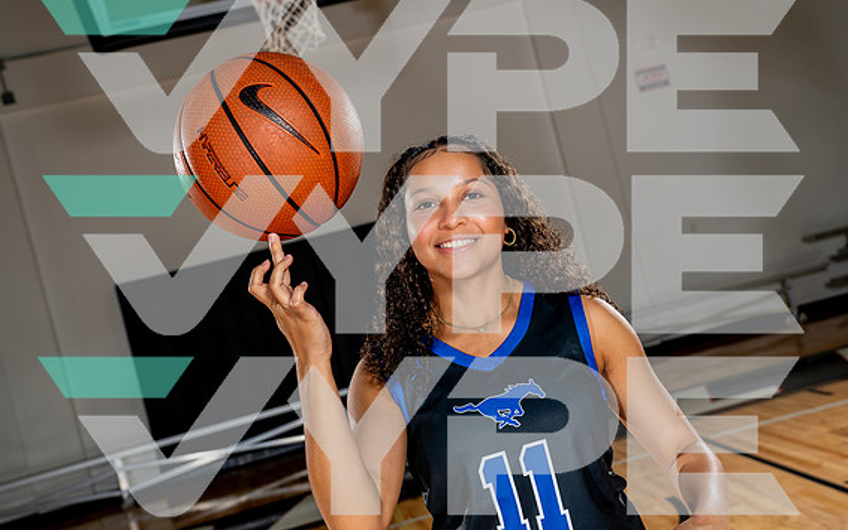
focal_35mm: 48
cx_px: 423
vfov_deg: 26.8
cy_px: 255
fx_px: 1109
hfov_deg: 41.8
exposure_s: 1/250
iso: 200
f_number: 5.6
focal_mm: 46
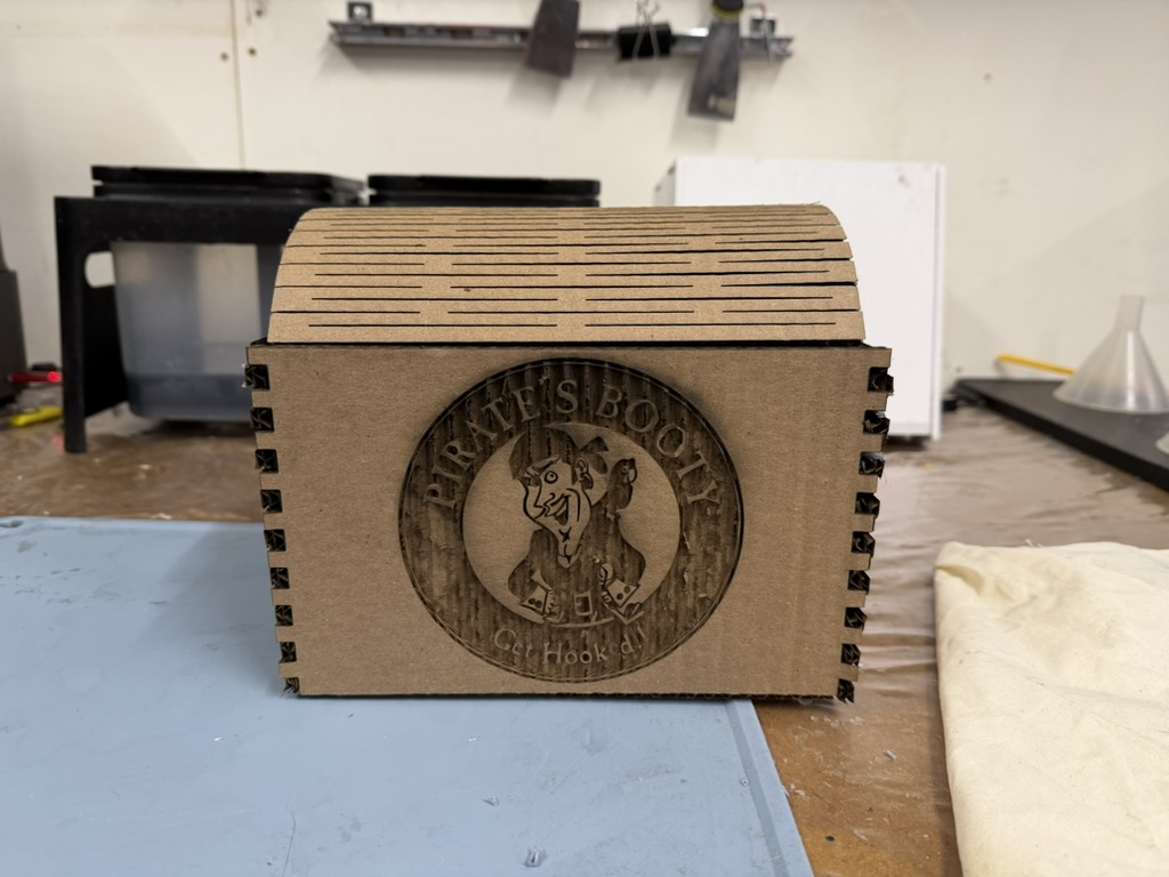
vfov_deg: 56.8
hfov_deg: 71.6
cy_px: 438
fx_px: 810
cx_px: 584
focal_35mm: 24
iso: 200
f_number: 1.78
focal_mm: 6.76
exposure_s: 1/120
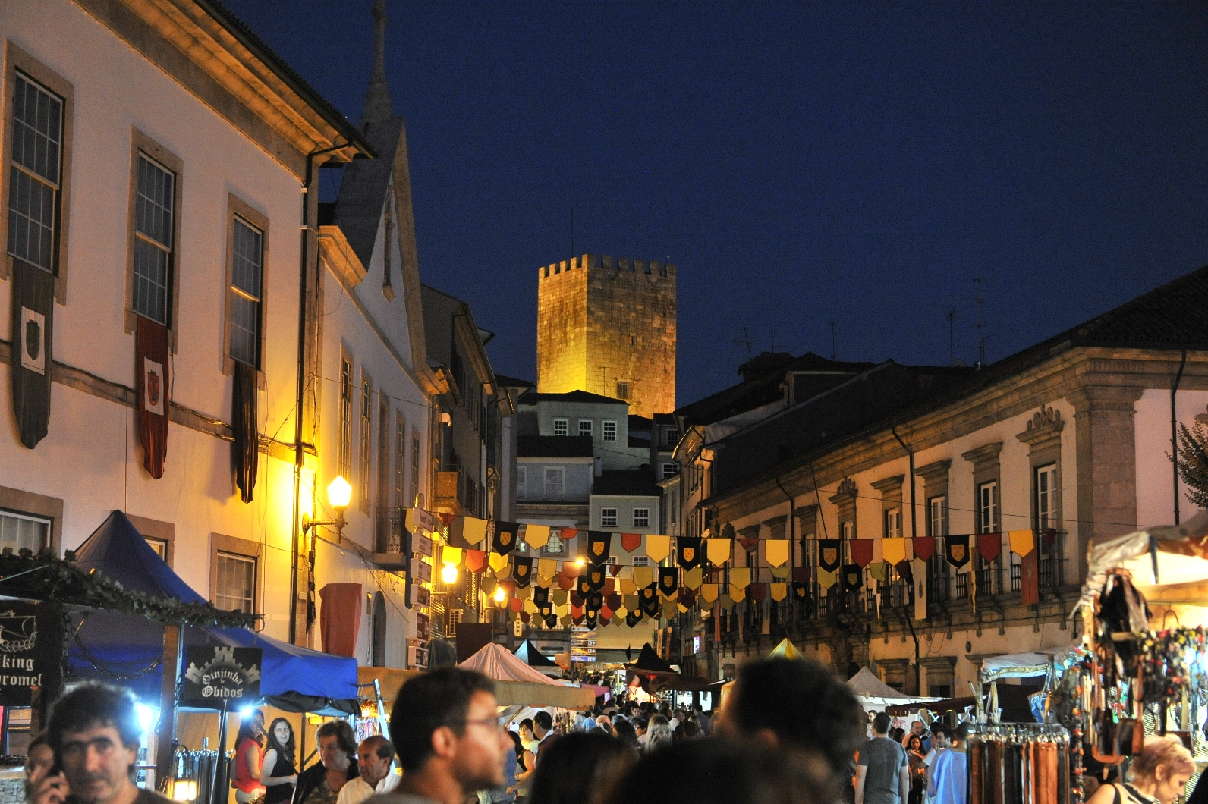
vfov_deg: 20.6
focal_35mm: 66
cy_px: 402
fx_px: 2214
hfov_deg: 30.5
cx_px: 604
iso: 6400
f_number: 4
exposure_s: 1/100
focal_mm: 66
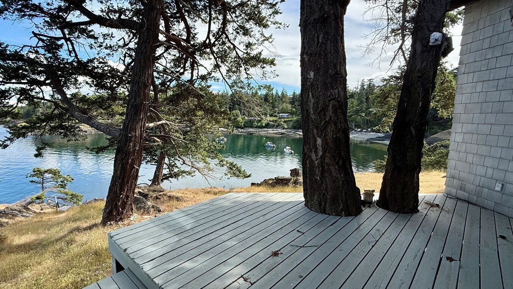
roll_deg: +0.4
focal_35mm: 18
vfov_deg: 61.0
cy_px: 143
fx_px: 245
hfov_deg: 92.2
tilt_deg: -6.9
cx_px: 224
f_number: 2.2
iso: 50
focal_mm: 2.22
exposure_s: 1/1235
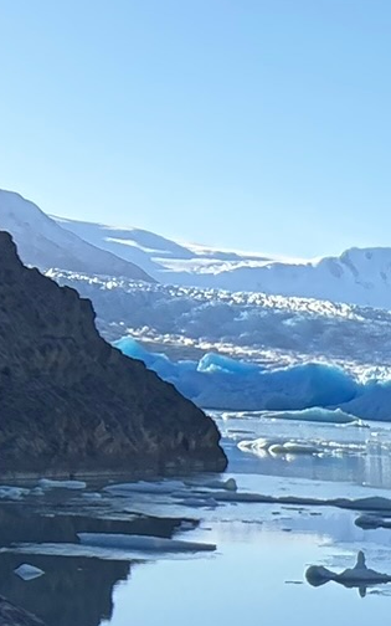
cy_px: 908
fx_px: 1688
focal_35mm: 99
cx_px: 1177
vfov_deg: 18.8
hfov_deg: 9.9
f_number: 1.9
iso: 25
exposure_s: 1/190
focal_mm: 2.69
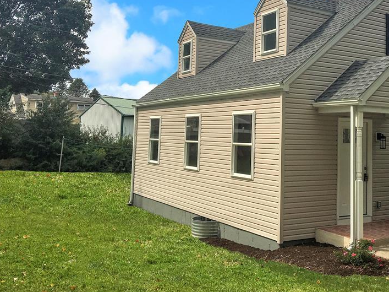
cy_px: 90
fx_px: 472
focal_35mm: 42
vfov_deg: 33.9
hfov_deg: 43.7
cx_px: 280
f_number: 2.2
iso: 25
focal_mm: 4.15
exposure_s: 1/2262
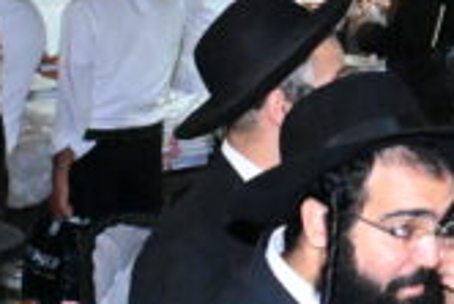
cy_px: -100
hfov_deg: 12.6
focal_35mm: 148
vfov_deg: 9.1
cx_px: 818
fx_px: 1868
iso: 16000
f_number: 9
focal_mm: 24
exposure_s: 1/125
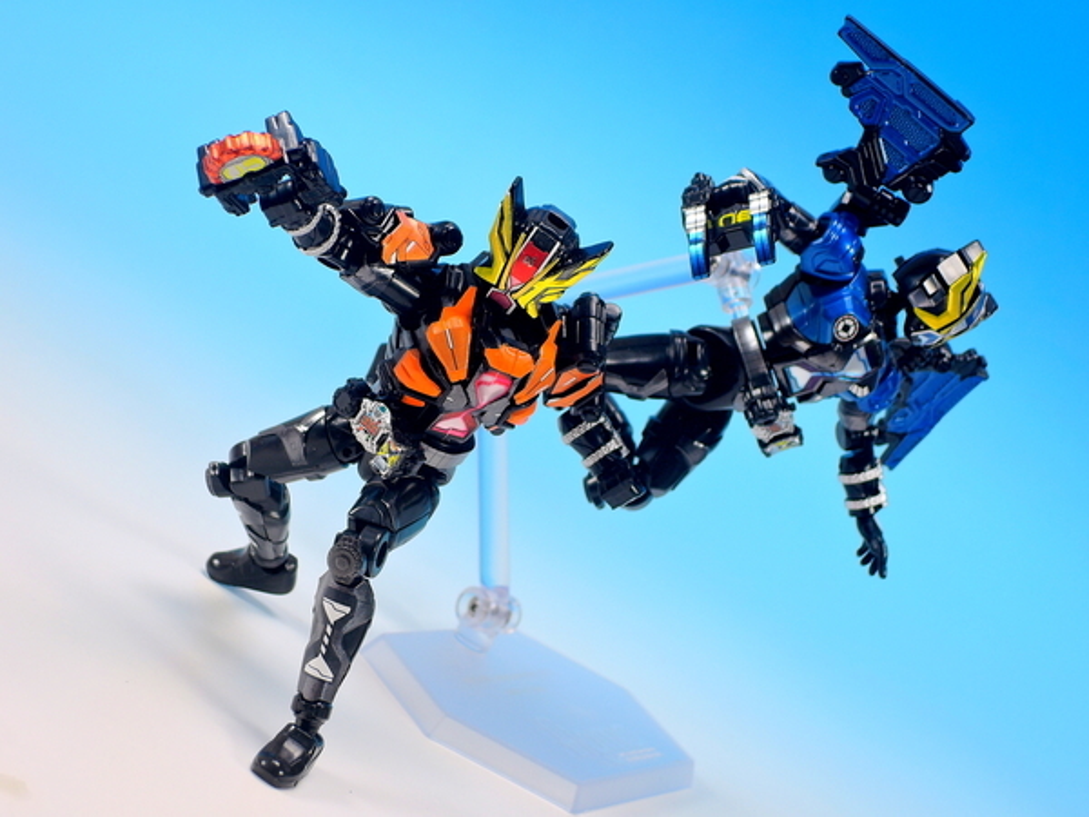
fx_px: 2674
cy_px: 408
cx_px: 544
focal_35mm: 85
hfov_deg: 23.0
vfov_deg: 17.4
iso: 80
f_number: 5
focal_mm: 18.2
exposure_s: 1/2
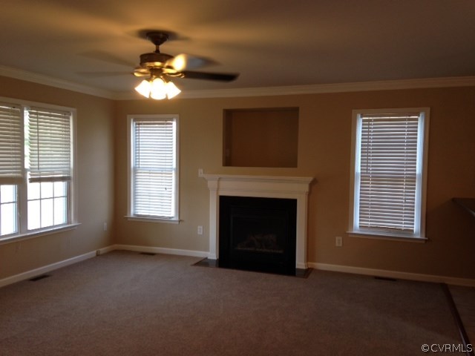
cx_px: 238
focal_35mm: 33
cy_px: 178
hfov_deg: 55.4
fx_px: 453
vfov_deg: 42.9
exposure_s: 1/40
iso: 64
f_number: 2.4
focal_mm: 4.12
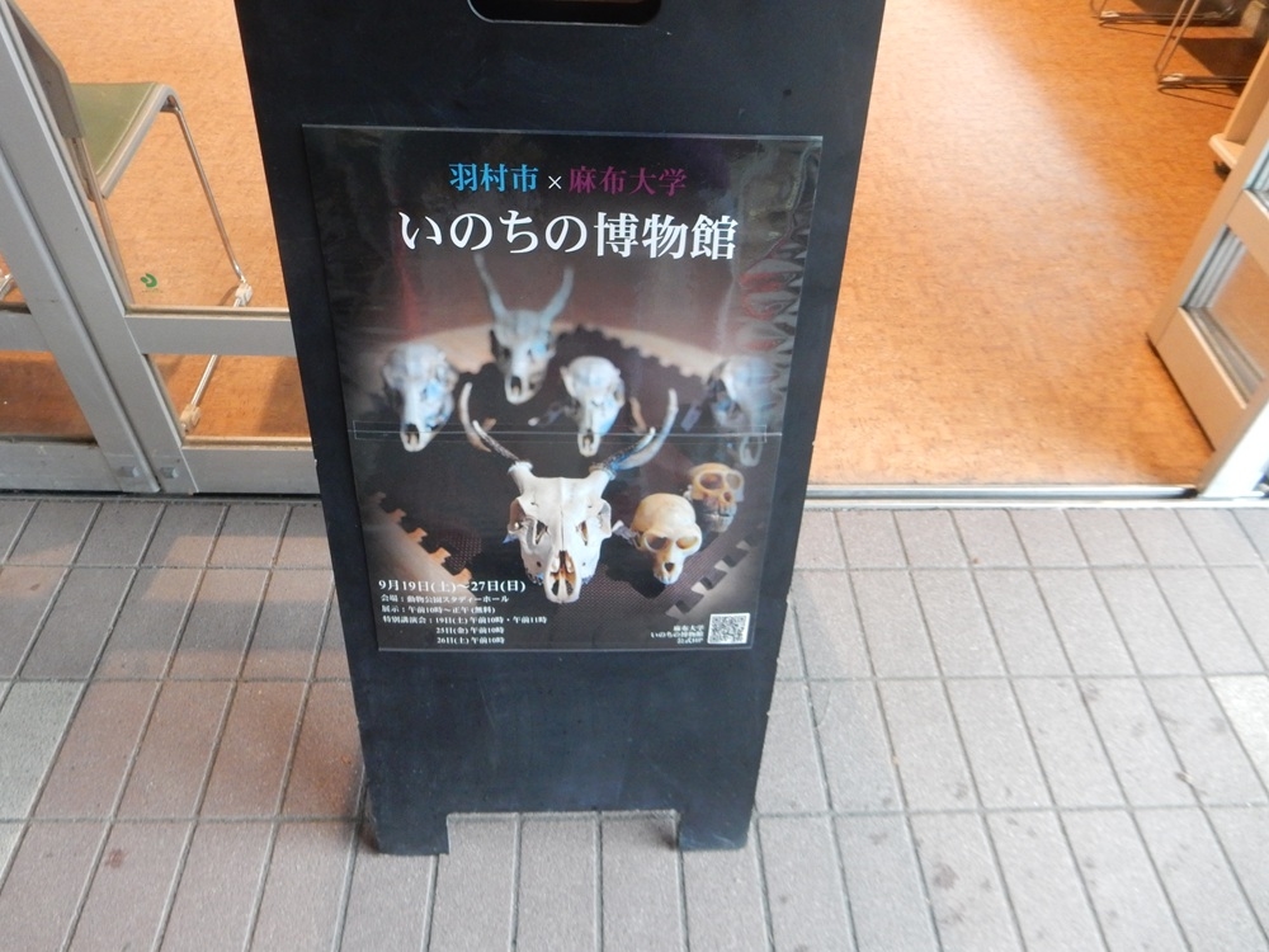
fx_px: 916
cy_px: 476
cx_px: 634
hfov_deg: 69.4
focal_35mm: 25
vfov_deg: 54.9
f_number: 3.7
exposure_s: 1/8
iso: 450
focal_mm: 4.5
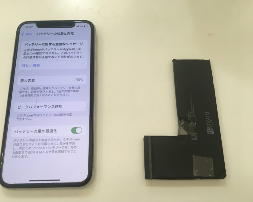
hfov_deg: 57.1
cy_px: 103
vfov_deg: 47.1
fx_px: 232
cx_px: 116
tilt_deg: -70.9
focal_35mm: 31
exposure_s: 1/30
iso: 32
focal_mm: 4.15
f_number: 2.2
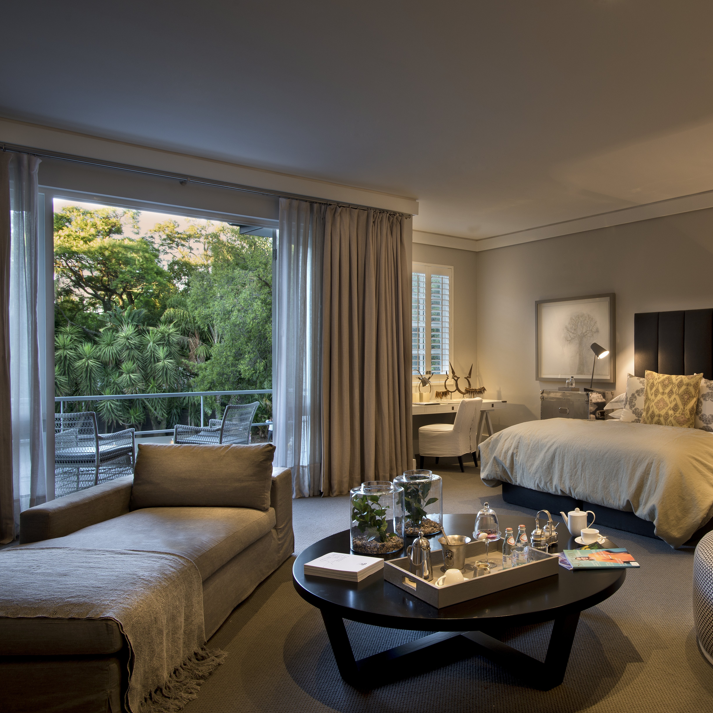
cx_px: 504
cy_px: 356
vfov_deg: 51.1
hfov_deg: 49.7
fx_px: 746
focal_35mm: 32
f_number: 9.5
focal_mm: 25
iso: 200
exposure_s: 1/2
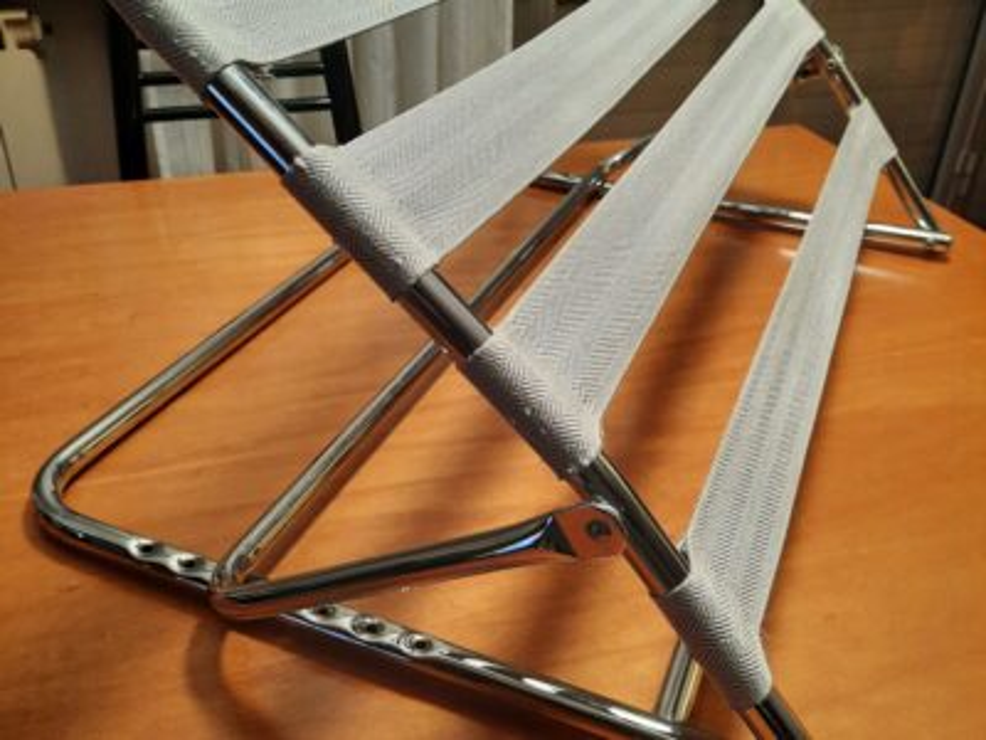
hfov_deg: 69.4
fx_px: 712
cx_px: 493
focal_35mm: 25
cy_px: 370
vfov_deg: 54.9
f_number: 2
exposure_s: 1/33
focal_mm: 4.6
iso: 320
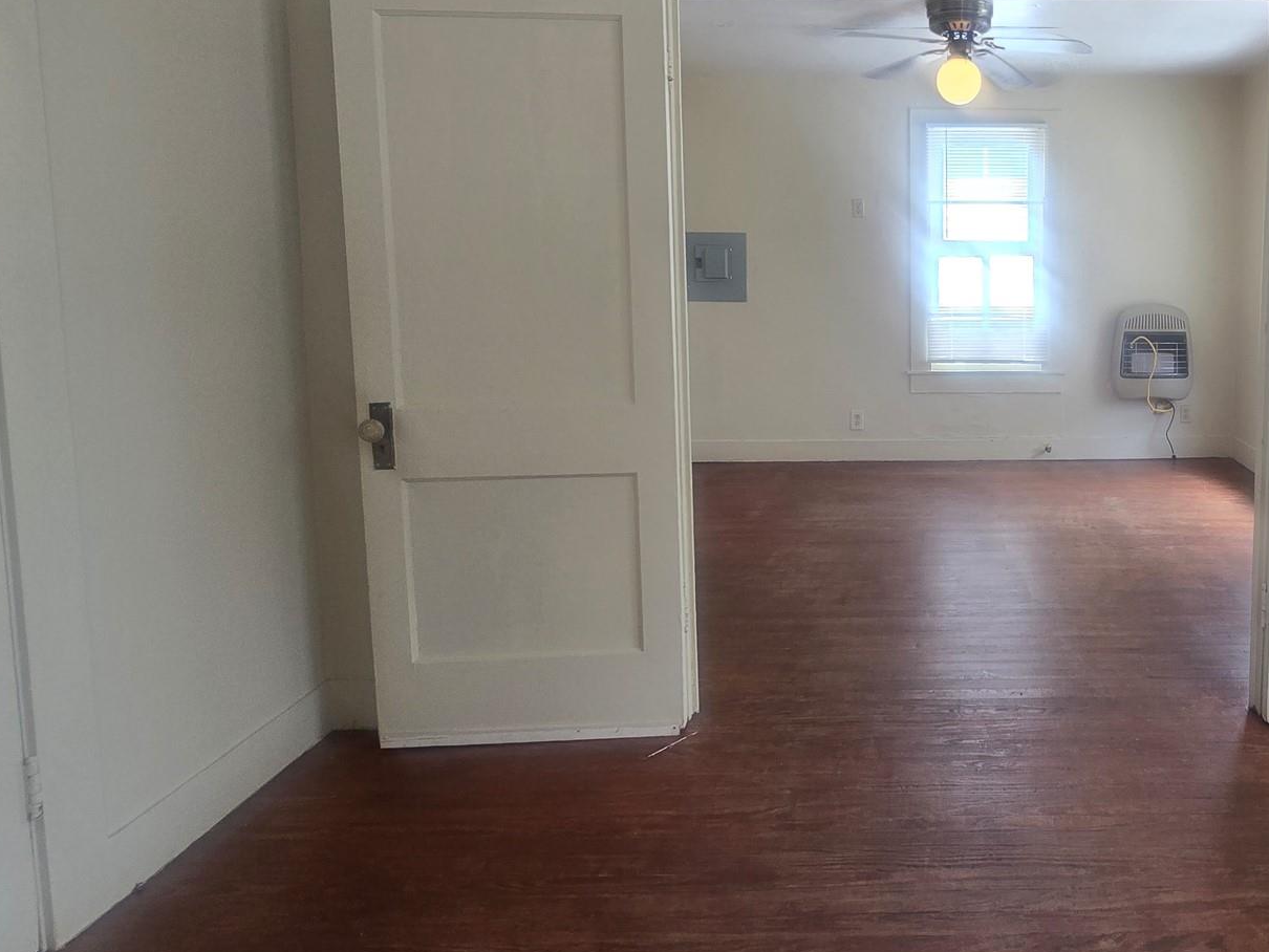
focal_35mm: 22
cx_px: 943
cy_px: 329
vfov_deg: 59.9
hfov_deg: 71.5
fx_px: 807
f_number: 2.2
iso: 50
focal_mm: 2.2
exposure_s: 1/60
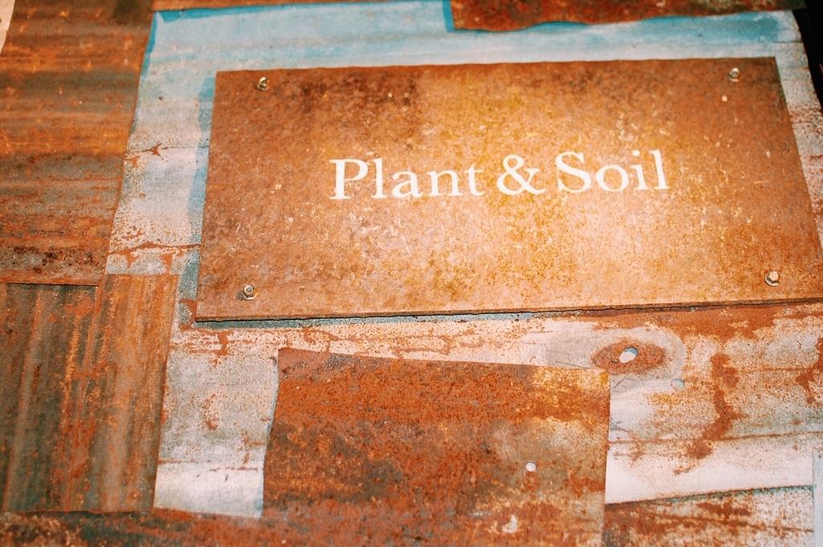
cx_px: 412
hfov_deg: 37.9
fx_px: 1199
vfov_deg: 25.7
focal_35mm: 52
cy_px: 274
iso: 400
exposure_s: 1/60
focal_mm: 35
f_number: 2.8
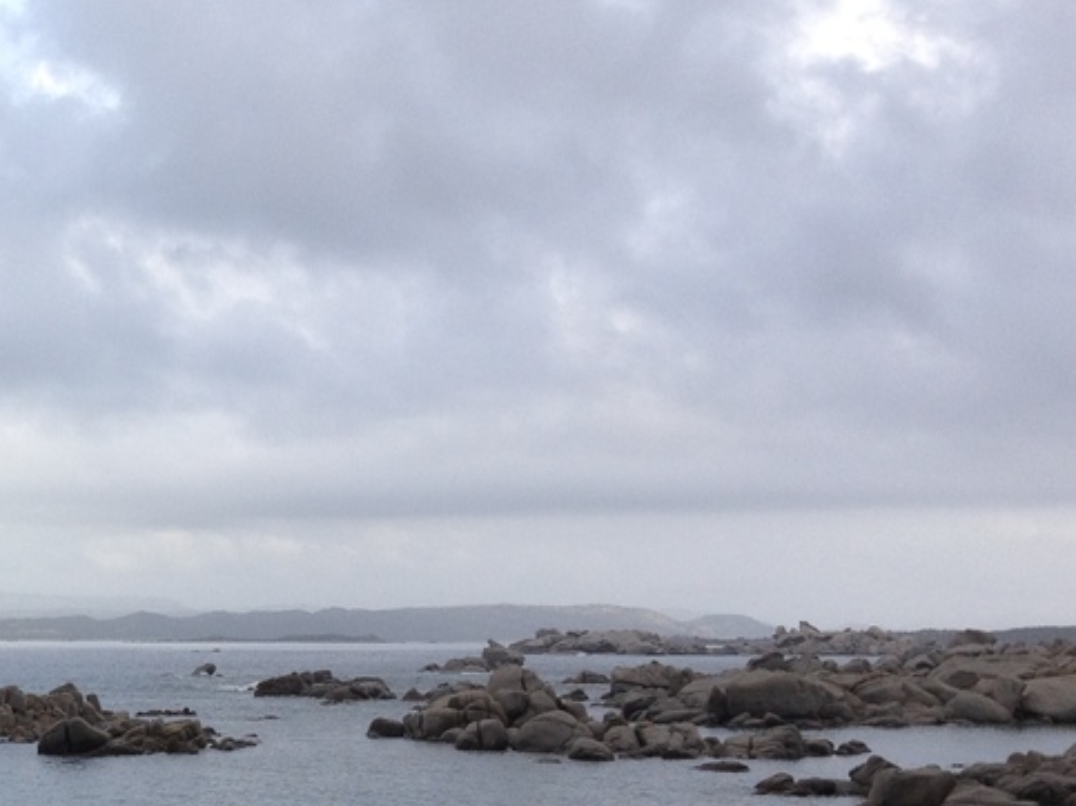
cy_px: 534
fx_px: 2704
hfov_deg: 21.1
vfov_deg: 16.9
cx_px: -176
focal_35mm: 87
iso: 64
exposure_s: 1/613
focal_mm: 4.28
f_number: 2.4
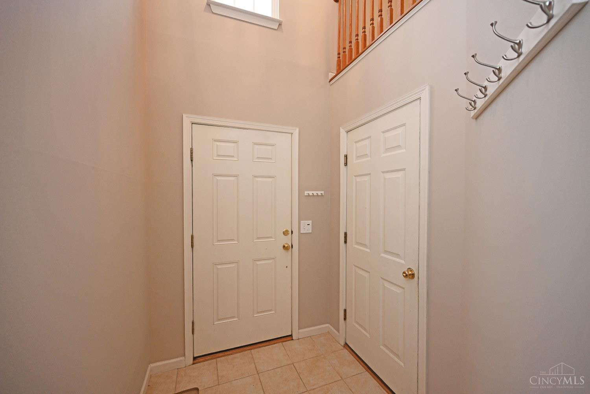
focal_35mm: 14
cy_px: 197
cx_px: 295
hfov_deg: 104.3
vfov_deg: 81.2
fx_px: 229
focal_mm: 14
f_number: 4
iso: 1100
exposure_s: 1/60
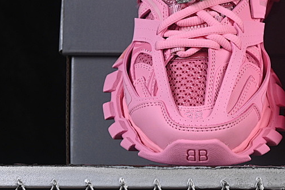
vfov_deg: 8.5
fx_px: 1282
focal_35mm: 162
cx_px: 296
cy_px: 39
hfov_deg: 12.5
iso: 160
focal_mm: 50
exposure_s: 1/80
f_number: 8
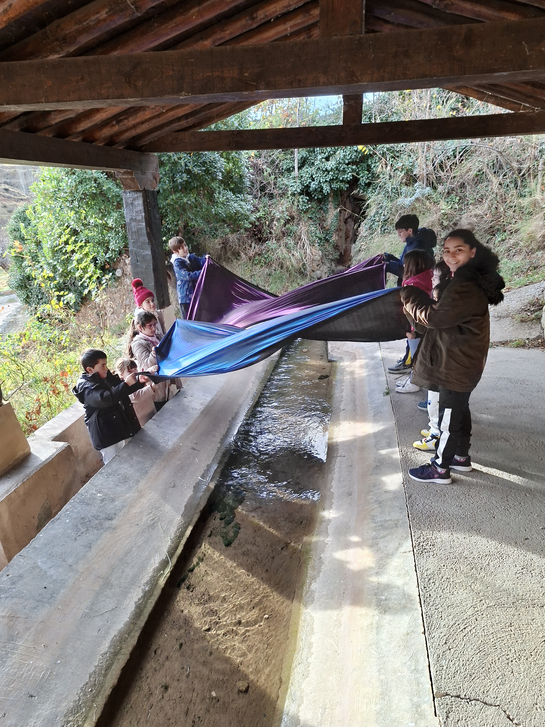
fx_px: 483
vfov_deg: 73.9
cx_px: 272
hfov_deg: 58.9
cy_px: 364
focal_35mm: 23
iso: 50
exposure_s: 1/161
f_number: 1.8
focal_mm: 5.54
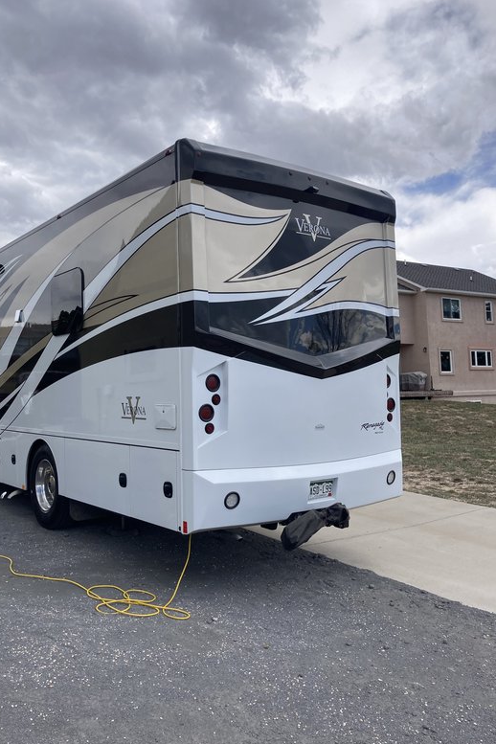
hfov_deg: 43.5
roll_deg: +1.2
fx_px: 620
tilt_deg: +4.6
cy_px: 382
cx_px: 217
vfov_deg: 61.9
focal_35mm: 30
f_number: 1.8
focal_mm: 3.99
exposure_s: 1/1779
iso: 20
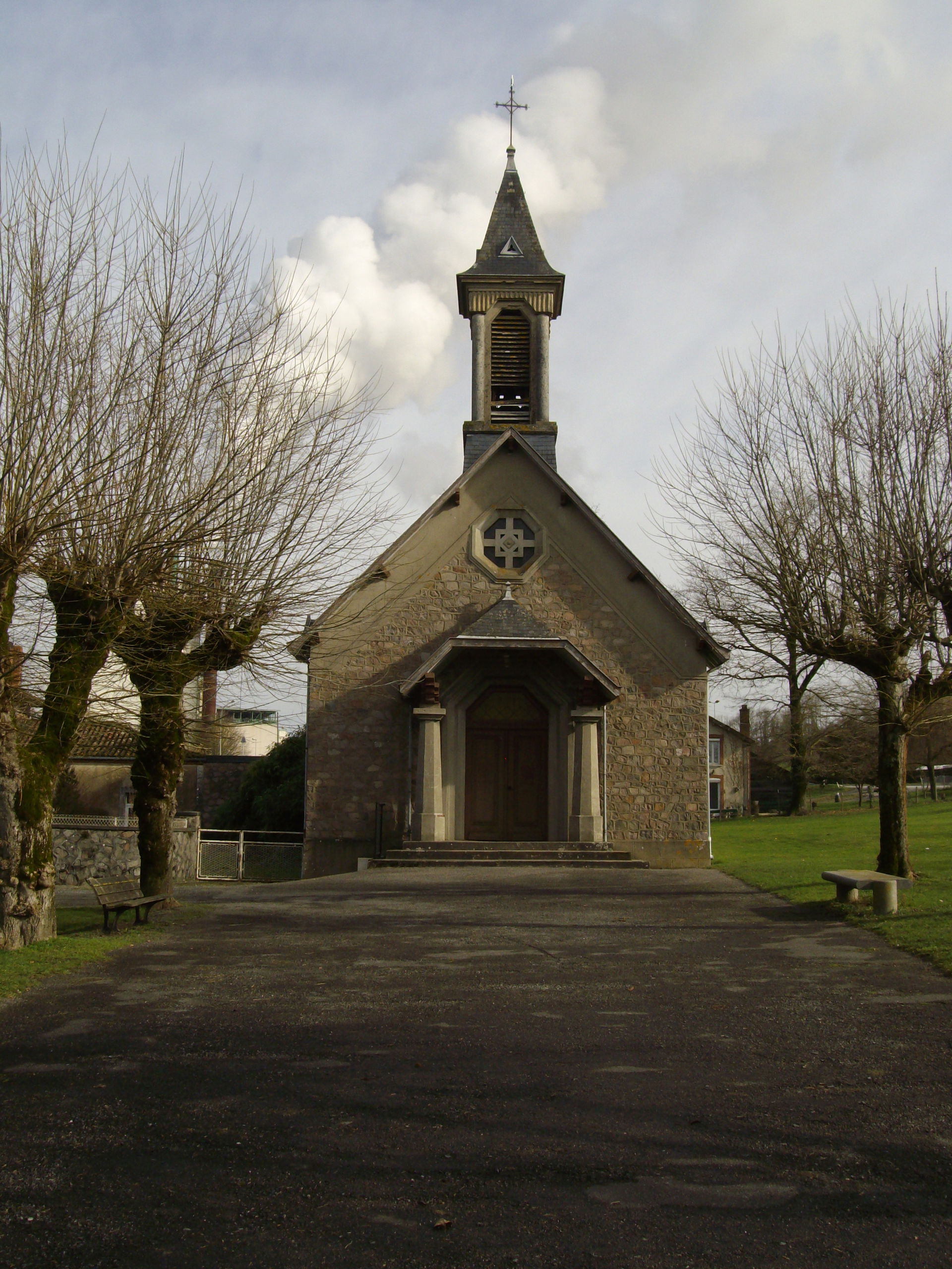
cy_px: 634
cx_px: 476
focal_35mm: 36
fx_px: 1320
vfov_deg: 51.4
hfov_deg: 39.7
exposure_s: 1/500
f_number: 4.8
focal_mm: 6
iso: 80
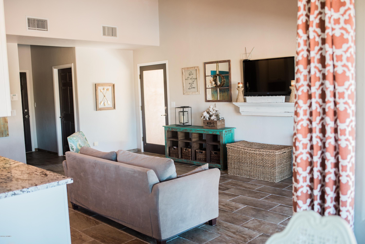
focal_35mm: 35
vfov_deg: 37.9
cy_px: 122
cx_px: 182
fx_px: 355
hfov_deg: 54.4
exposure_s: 1/100
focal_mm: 35
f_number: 3.2
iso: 800
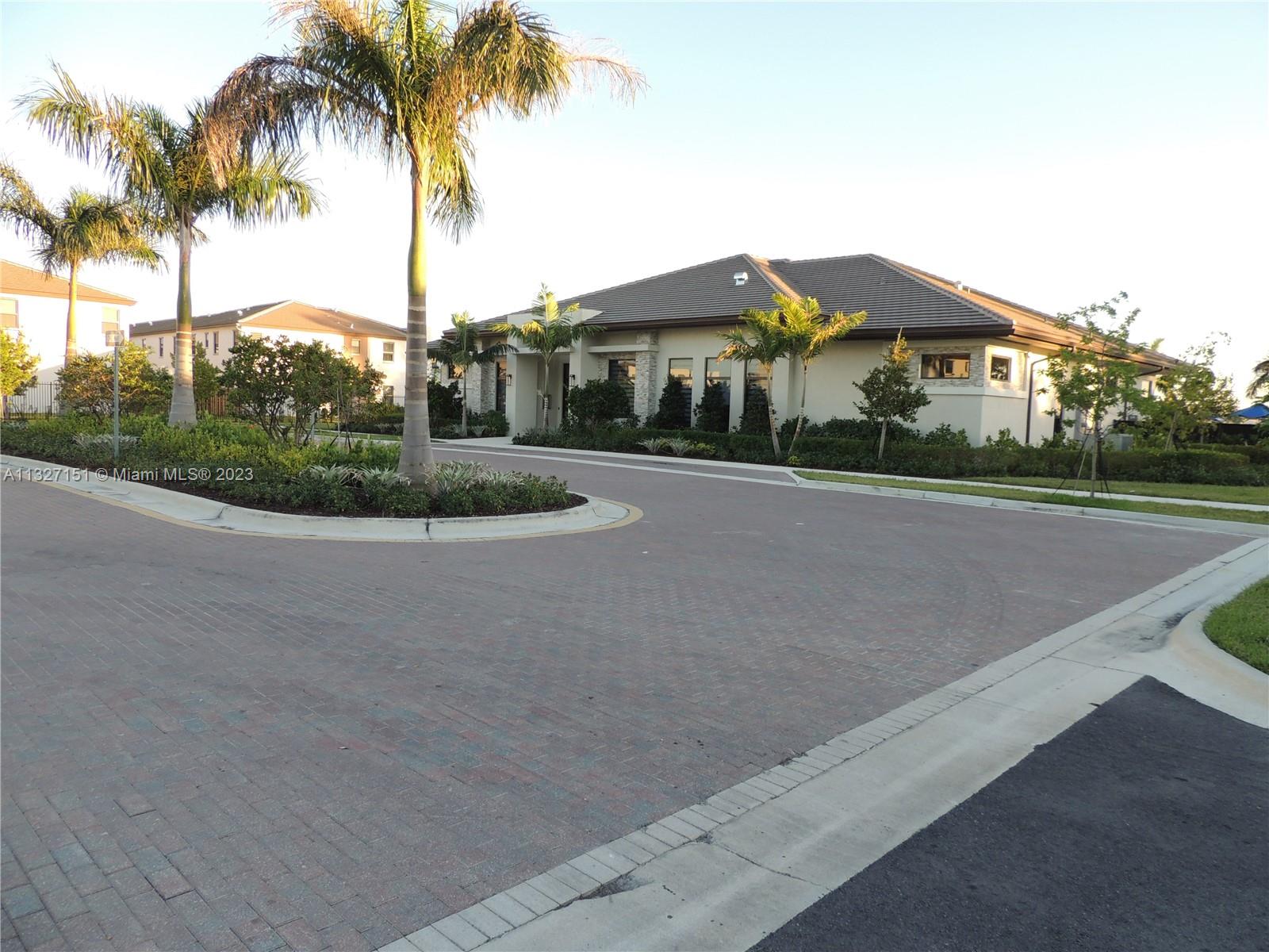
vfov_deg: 56.8
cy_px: 476
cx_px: 634
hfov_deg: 71.6
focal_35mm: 24
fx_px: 880
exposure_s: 1/160
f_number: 3
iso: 100
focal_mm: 4.3
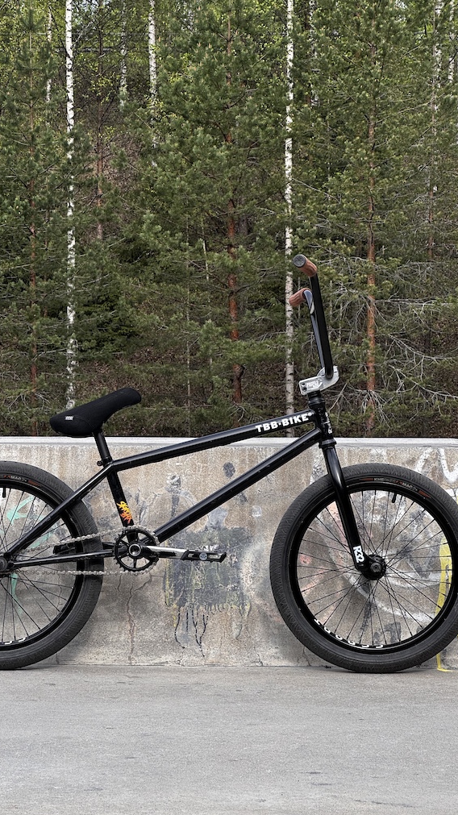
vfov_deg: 25.0
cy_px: 410
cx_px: 194
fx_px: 1837
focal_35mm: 85
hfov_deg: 14.2
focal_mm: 9
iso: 25
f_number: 2.8
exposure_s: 1/257
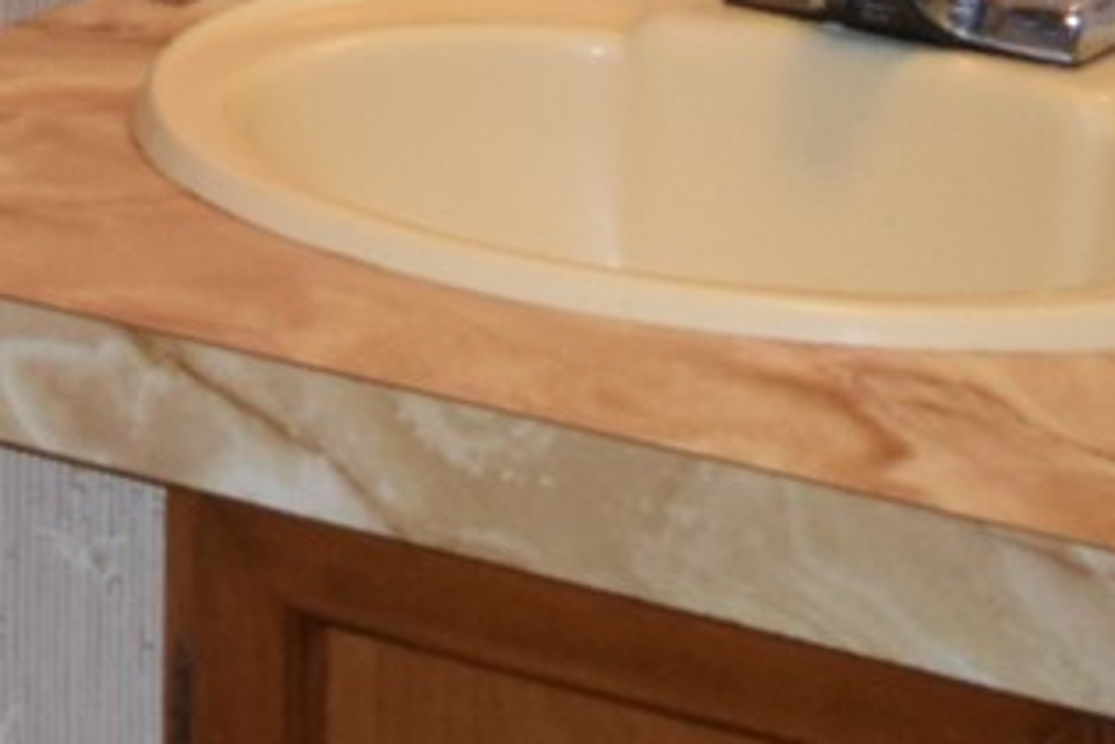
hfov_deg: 10.2
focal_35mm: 194
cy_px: -707
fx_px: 6008
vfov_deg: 6.9
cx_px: -706
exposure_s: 1/60
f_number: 3.5
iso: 900
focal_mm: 20
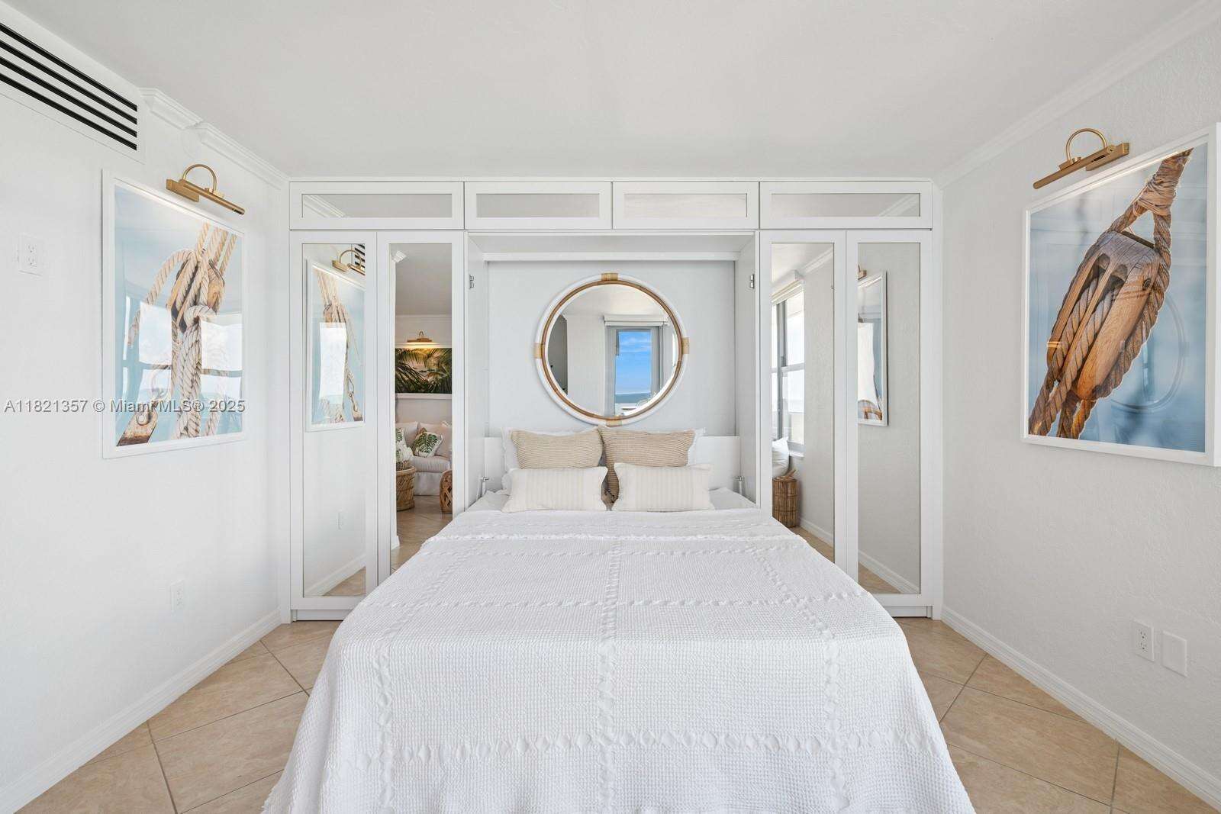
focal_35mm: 16
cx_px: 610
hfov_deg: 96.7
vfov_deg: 73.8
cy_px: 407
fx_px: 543
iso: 200
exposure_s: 1/6
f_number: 10
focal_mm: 16
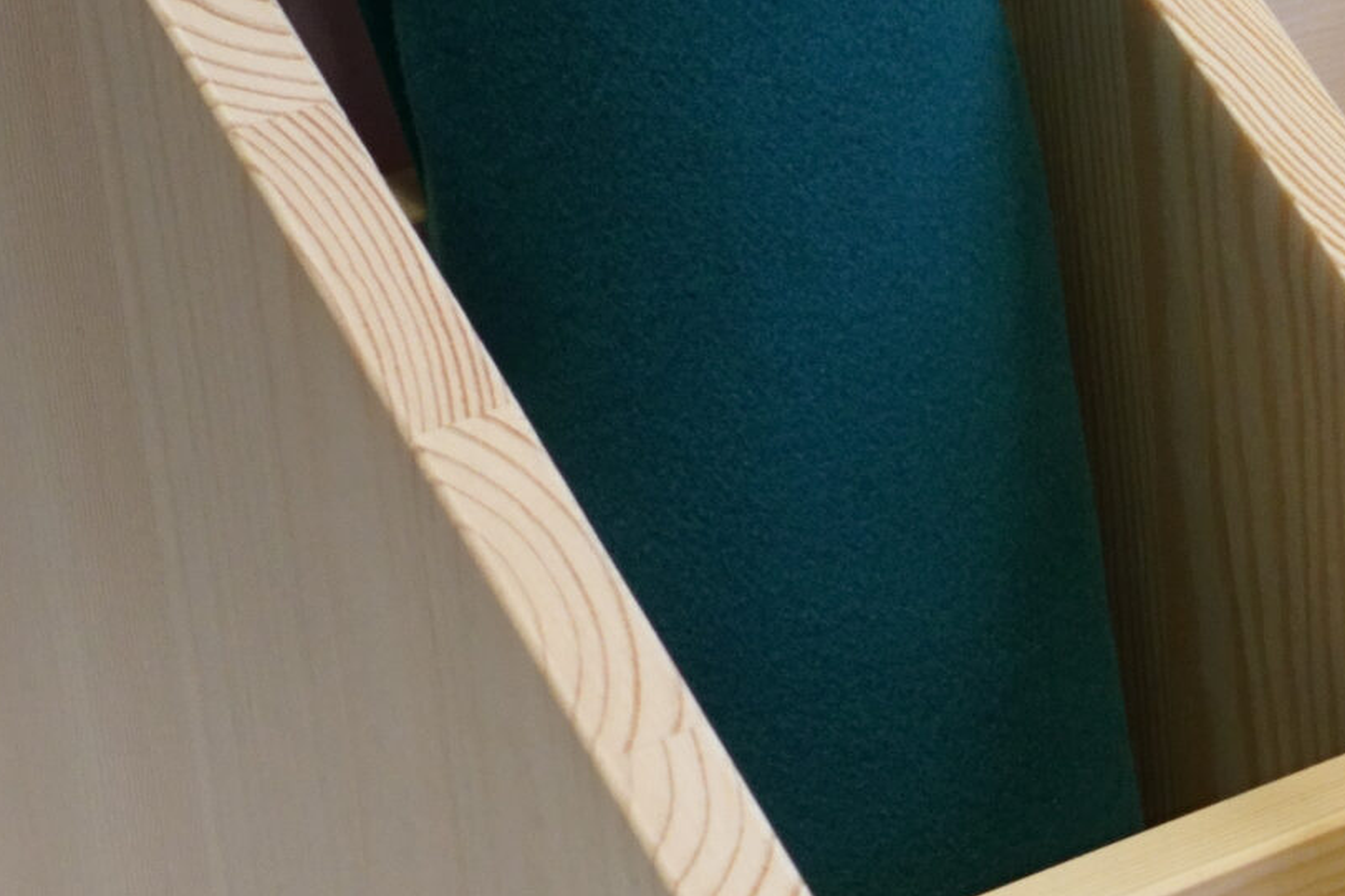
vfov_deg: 8.3
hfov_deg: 11.9
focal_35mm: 166
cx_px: 1953
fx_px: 6184
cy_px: 127
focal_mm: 35
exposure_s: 1/50
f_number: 8
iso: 1600
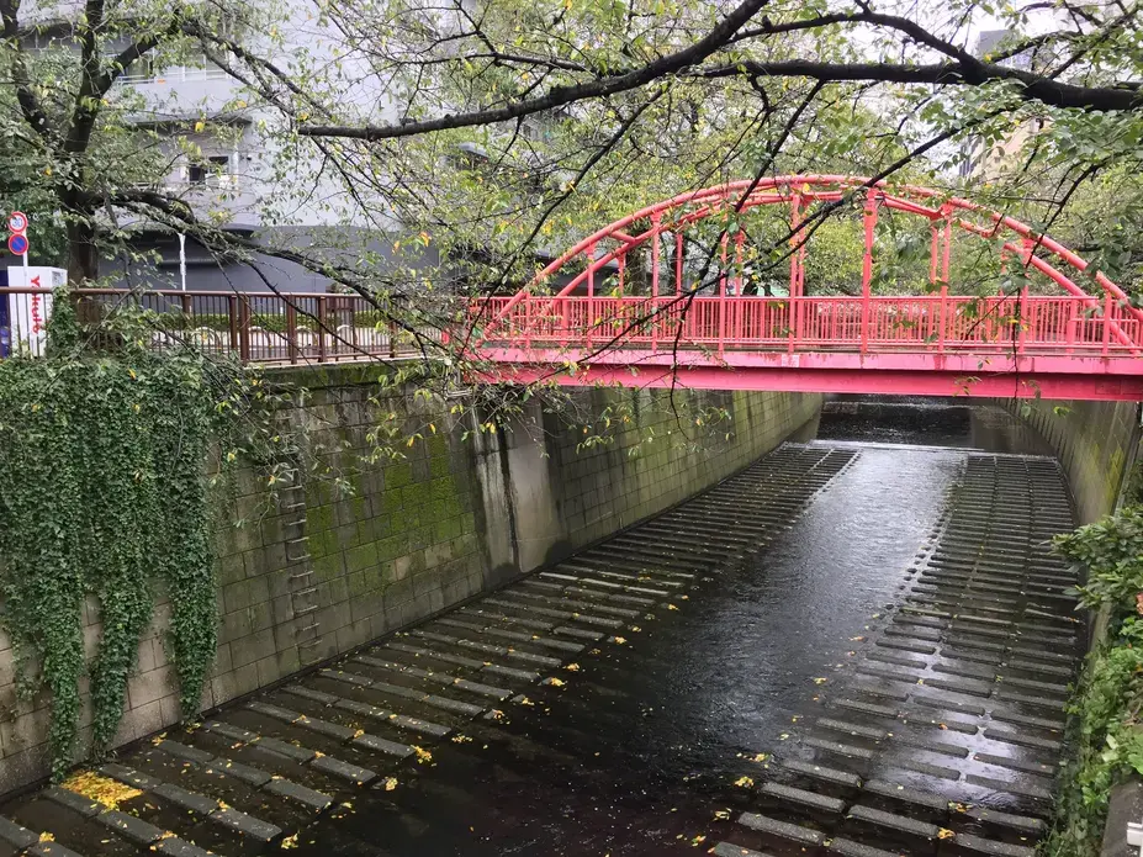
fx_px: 957
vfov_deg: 48.2
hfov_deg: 61.7
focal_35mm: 29
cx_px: 572
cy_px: 428
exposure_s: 1/120
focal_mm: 4.15
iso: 50
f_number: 2.2
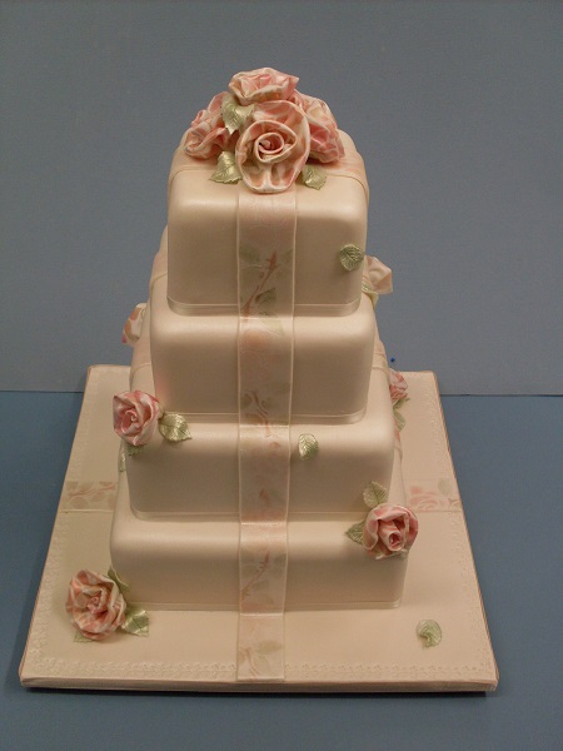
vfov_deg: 49.0
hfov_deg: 37.7
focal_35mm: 38
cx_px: 282
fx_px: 824
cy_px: 376
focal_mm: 6.3
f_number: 2.8
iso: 100
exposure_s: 1/60
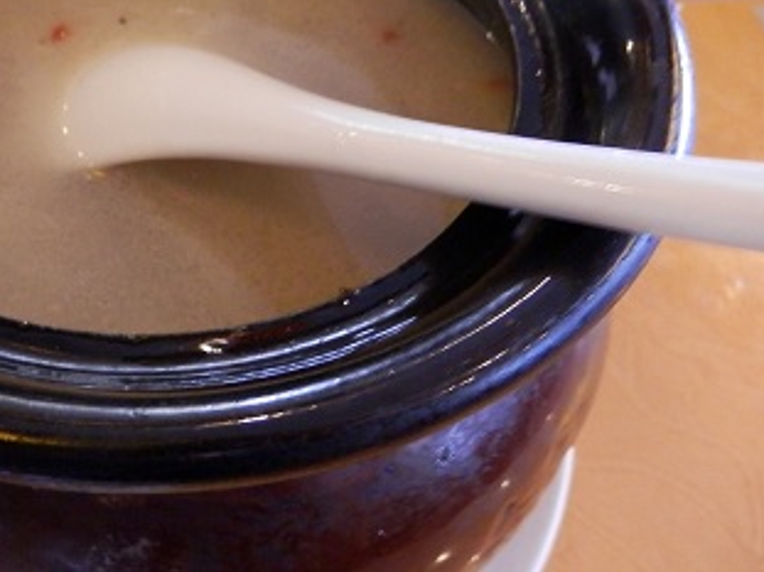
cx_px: 171
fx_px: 882
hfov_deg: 44.9
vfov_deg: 34.8
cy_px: 117
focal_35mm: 40
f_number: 3
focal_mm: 4.5
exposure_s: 1/8
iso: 200
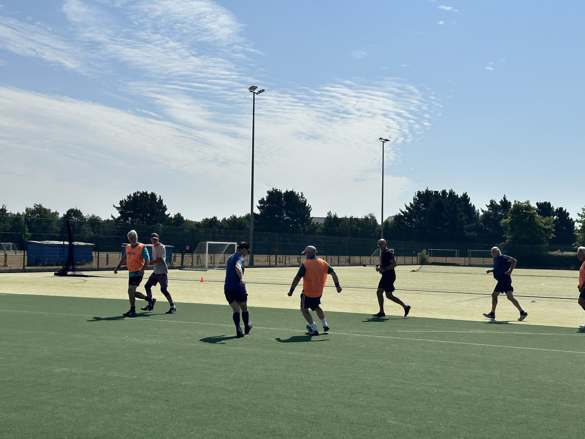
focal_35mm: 48
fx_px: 811
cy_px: 220
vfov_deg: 30.3
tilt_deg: +1.8
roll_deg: -0.5
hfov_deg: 39.7
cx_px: 292
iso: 64
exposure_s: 1/13699
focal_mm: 6.86
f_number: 1.78
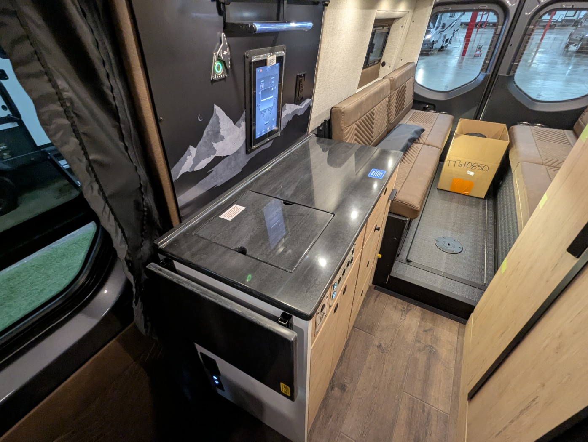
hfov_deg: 94.4
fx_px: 272
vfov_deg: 78.2
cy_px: 221
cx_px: 294
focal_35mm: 16
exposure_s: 1/24
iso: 275
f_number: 2.2
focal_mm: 2.35
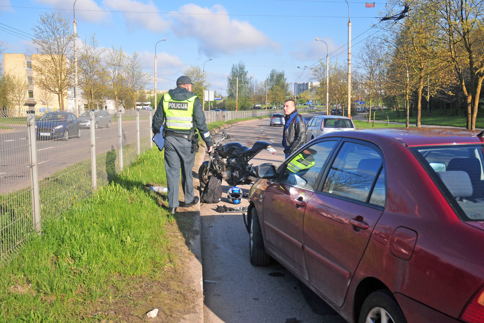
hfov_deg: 51.3
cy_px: 162
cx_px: 242
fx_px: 504
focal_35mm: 38
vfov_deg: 35.5
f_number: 3.8
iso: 200
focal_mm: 25
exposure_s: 1/1250
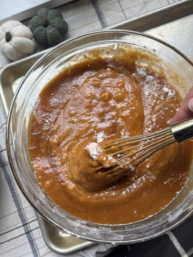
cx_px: 96
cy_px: 128
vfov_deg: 71.6
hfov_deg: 56.8
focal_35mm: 24
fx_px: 178
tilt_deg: -80.7
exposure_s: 1/121
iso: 80
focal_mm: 6.76
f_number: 1.78
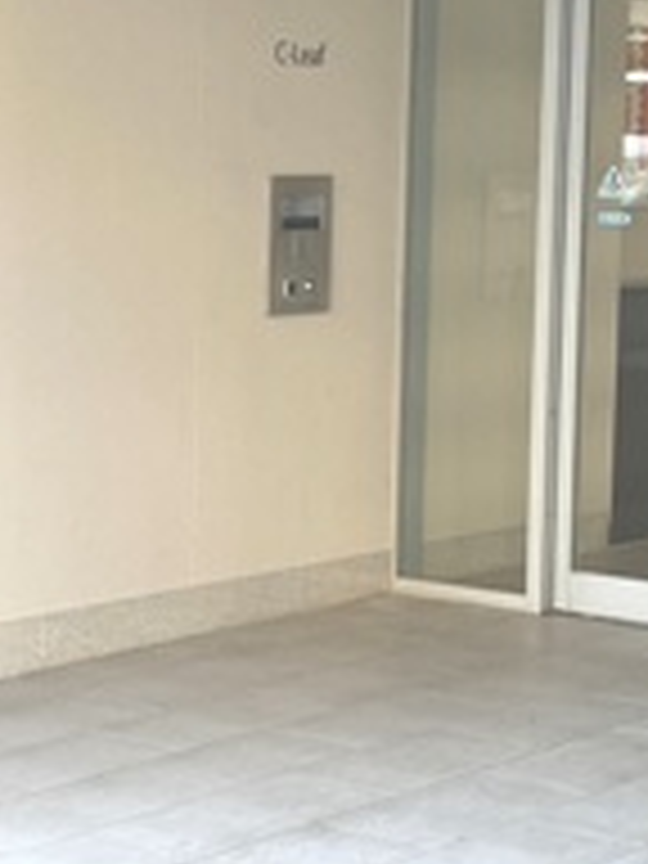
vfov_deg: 17.7
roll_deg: -0.9
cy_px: 428
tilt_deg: -5.5
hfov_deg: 13.3
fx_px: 2771
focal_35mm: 111
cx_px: 126
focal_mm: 3.99
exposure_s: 1/149
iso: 25
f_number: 1.8
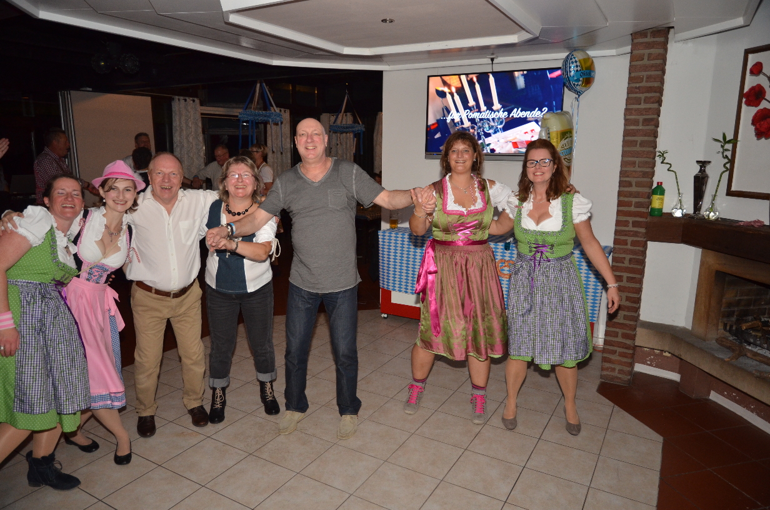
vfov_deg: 52.9
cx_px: 385
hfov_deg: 73.9
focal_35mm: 24
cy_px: 255
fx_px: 512
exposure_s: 1/60
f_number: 4
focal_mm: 16
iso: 800
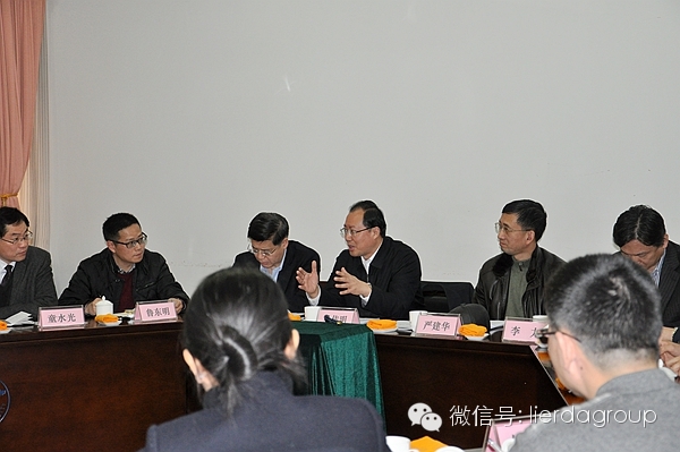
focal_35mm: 68
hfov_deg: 29.9
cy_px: 226
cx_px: 340
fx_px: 1274
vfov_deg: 20.1
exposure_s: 1/60
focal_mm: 45
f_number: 4.8
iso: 800
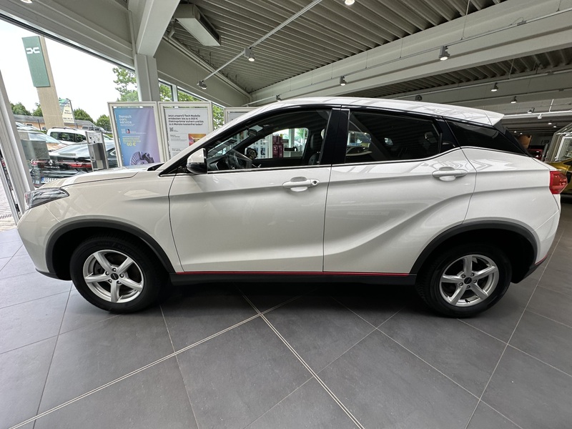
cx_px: 286
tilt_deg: -12.9
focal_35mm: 14
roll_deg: -1.2
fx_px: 231
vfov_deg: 85.7
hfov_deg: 102.1
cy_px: 214
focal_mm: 2.22
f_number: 2.2
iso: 100
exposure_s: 1/143
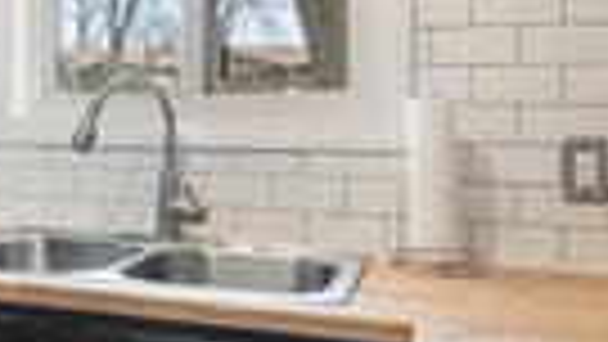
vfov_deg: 22.9
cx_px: 0
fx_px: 838
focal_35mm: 52
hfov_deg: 35.9
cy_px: 99
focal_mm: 14
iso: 3200
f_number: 8
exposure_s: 1/13
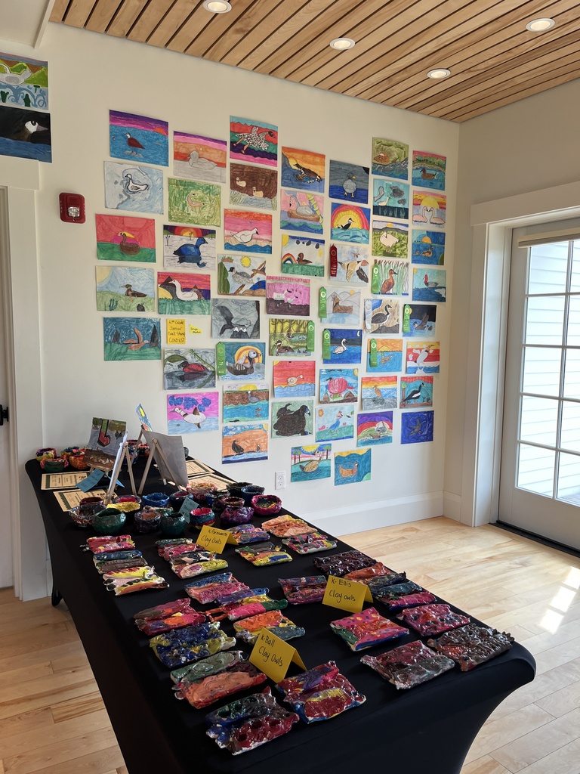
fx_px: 581
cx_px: 290
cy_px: 387
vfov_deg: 67.3
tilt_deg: -5.8
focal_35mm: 26
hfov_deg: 53.1
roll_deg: +0.1
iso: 40
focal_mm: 5.1
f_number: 1.6
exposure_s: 1/120
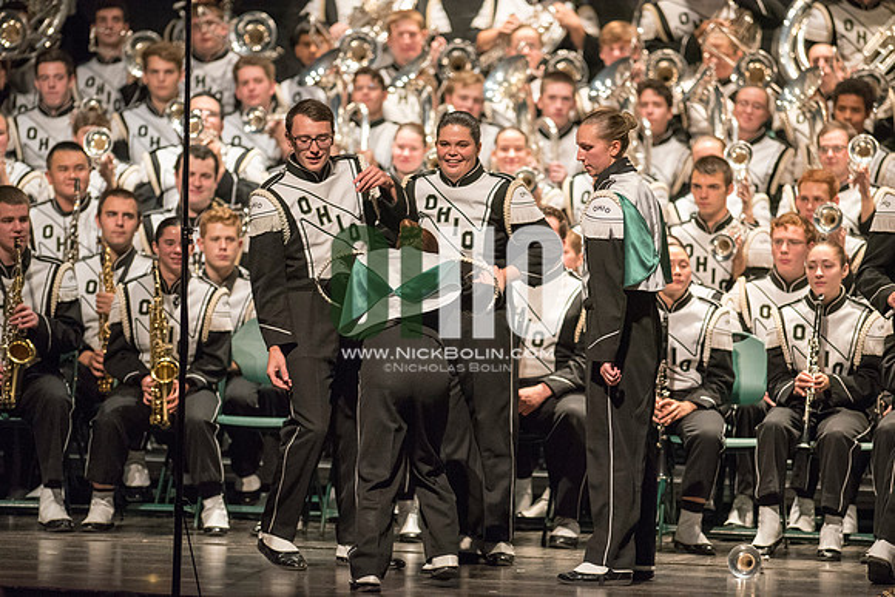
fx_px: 7460
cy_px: 298
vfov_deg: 4.6
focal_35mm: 300
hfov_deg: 6.9
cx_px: 448
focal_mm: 300
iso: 4000
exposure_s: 1/500
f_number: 2.8
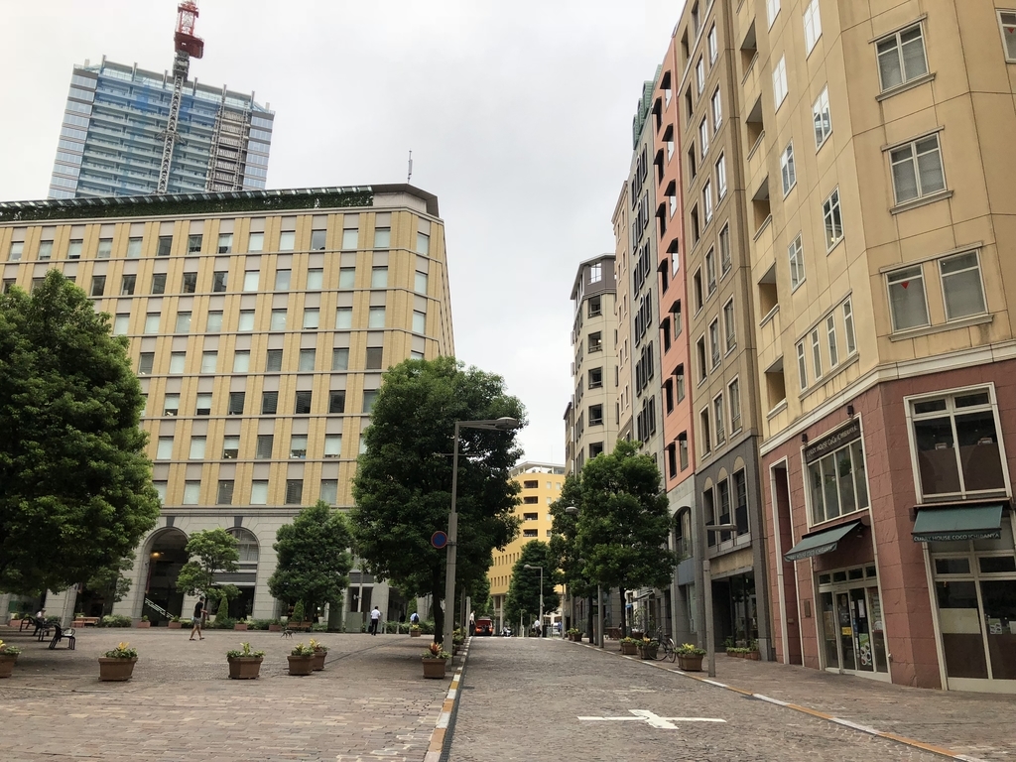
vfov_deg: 49.7
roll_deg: -1.5
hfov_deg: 63.4
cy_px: 381
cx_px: 508
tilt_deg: +17.9
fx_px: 822
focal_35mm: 28
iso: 20
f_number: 1.8
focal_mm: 4
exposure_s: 1/389
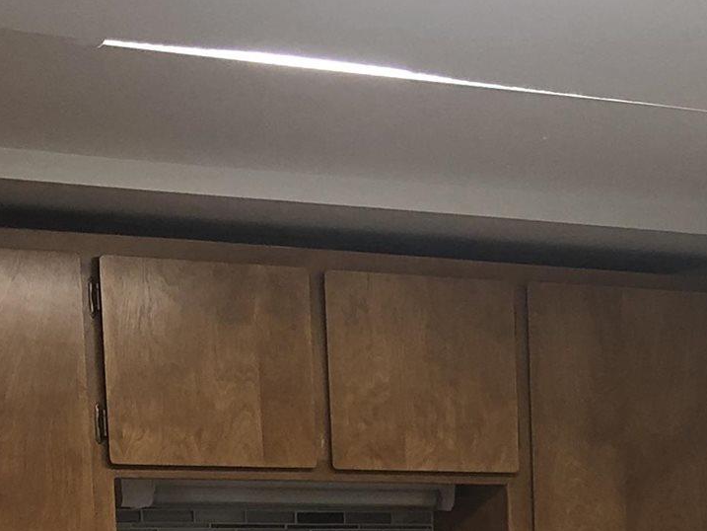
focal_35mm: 120
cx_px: 706
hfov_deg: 16.1
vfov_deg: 11.5
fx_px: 2451
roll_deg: +0.2
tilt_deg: -9.2
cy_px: 946
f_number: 1.8
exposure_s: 1/30
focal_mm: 3.99
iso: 32
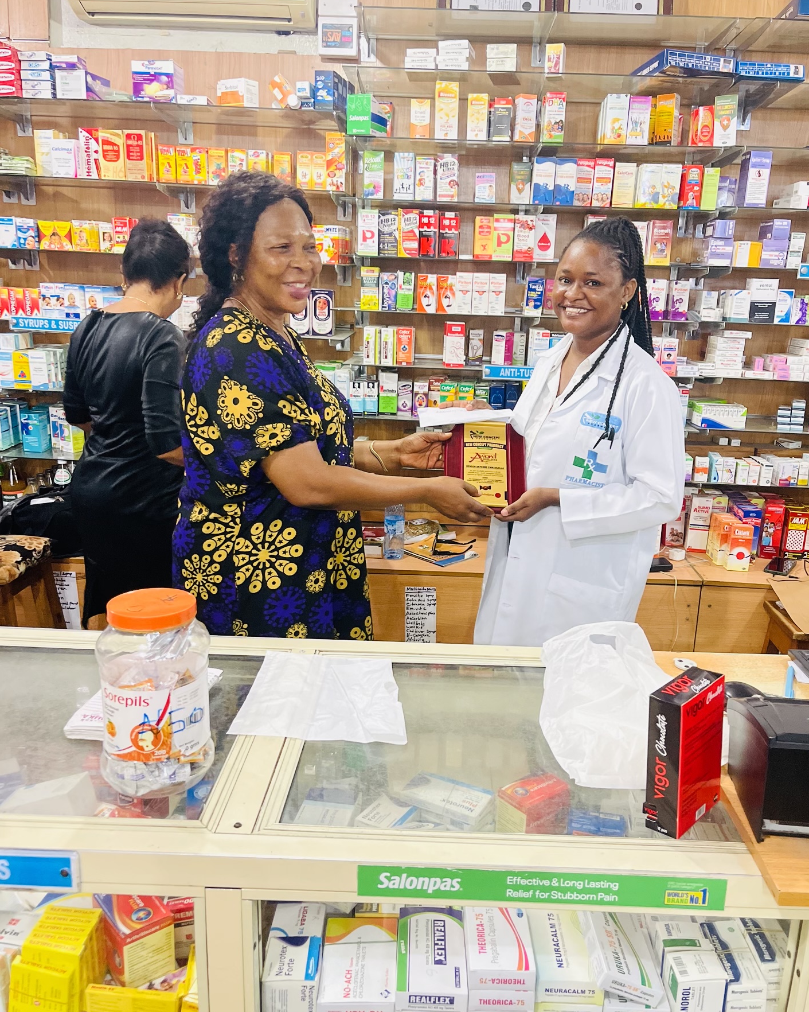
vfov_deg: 60.4
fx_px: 868
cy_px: 516
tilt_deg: -15.2
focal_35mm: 29
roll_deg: -2.4
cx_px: 433
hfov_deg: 49.9
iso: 400
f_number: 1.6
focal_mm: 5.1
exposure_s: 1/50
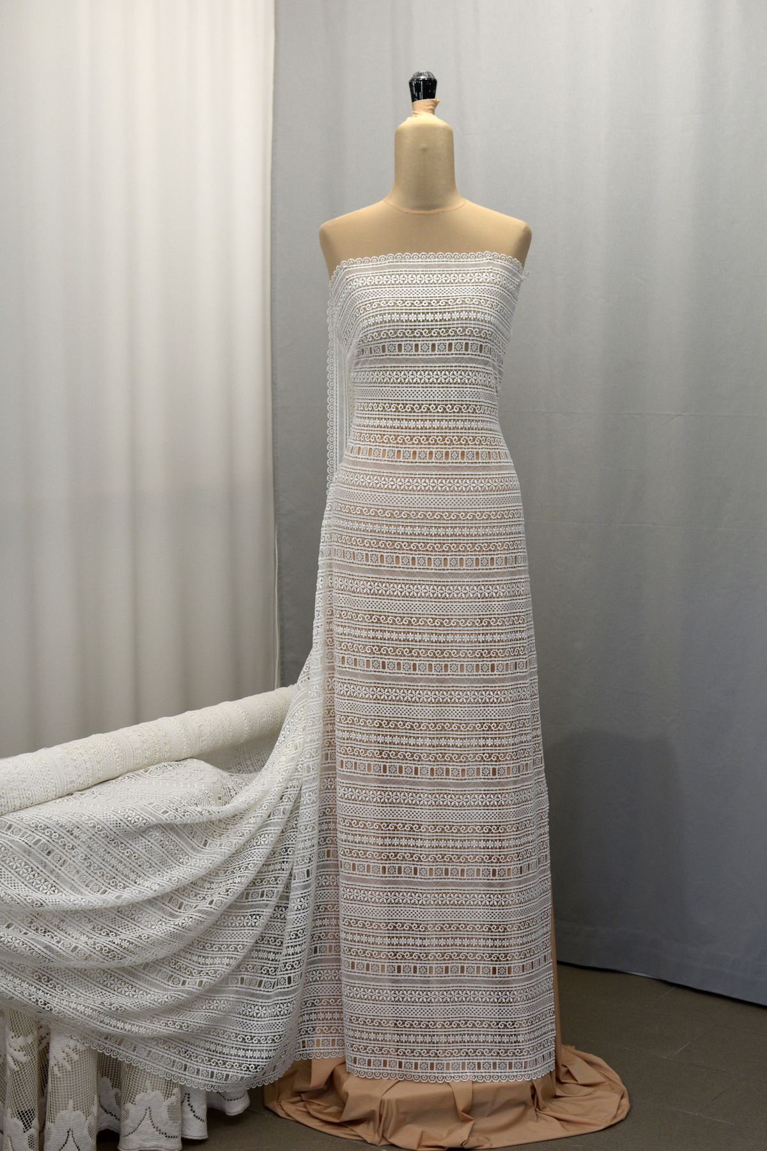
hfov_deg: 25.8
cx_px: 384
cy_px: 576
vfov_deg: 37.9
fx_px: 1678
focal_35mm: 52
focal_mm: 35
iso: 400
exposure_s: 1/80
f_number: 4.5
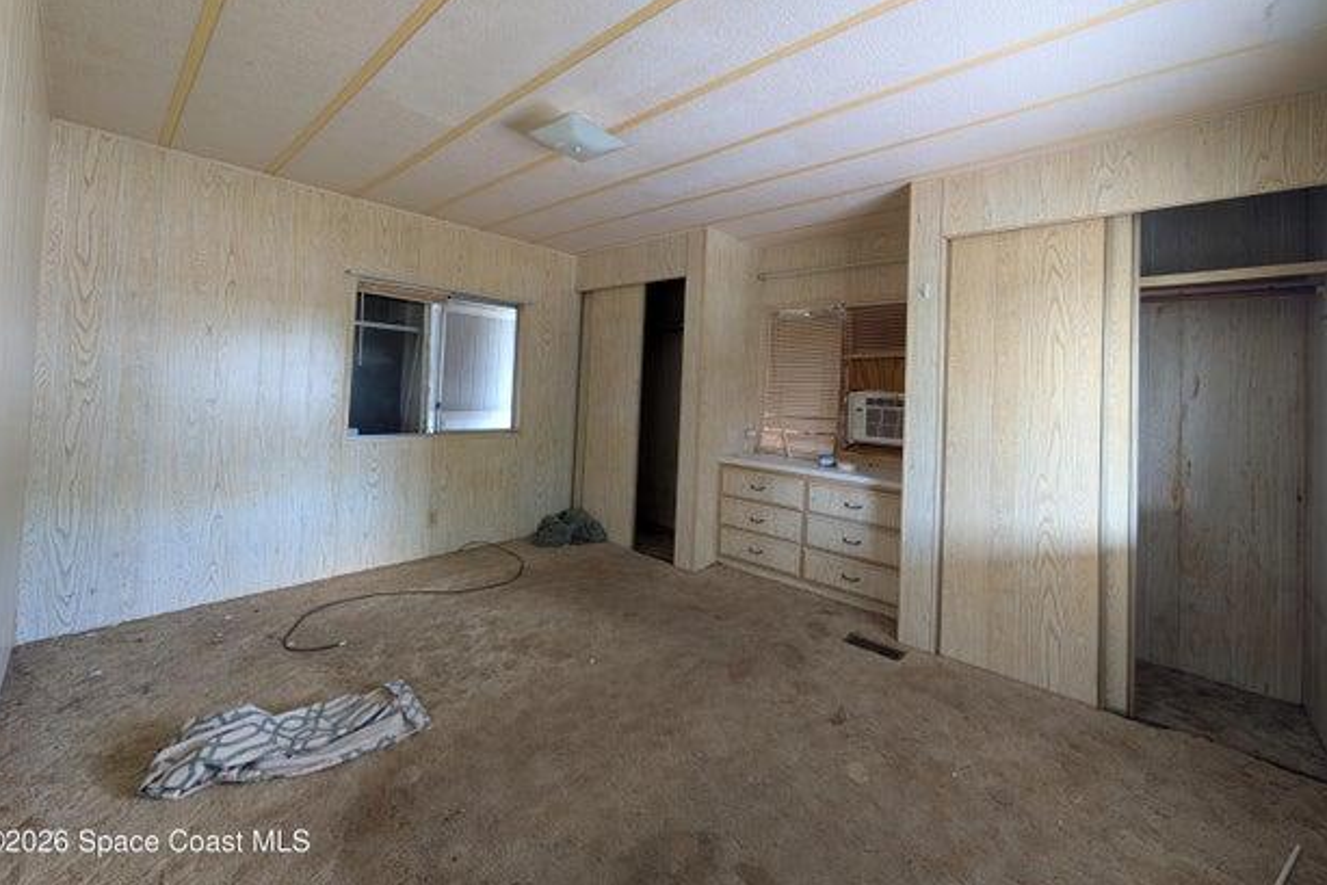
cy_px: 370
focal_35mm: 13
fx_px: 479
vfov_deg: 84.8
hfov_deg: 108.3
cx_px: 671
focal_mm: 2.02
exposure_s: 1/11.4
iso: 77
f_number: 1.7
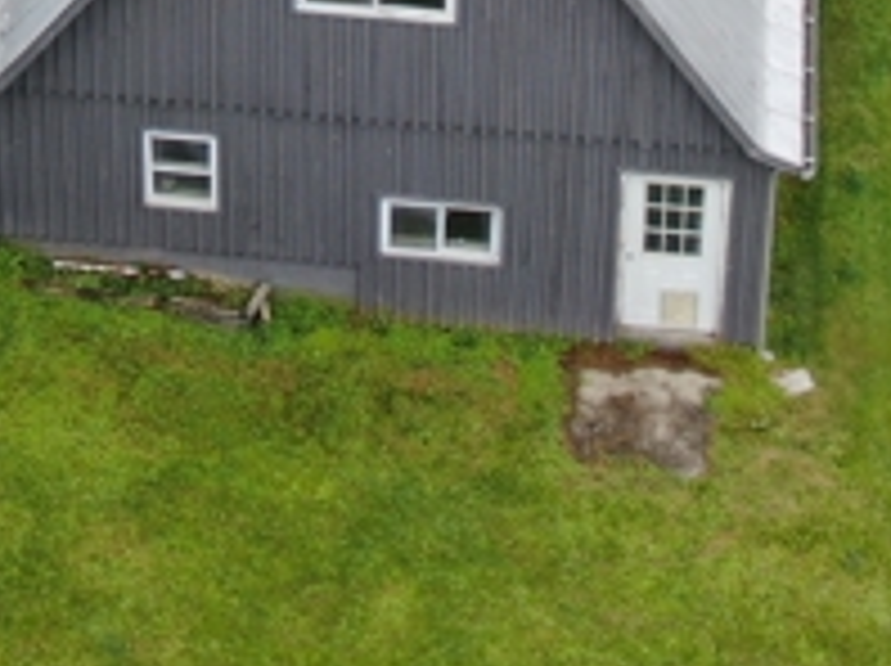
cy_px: -486
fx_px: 4473
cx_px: 86
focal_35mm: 174
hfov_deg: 11.3
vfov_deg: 8.2
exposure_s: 1/320
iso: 100
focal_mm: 7.55
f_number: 3.6
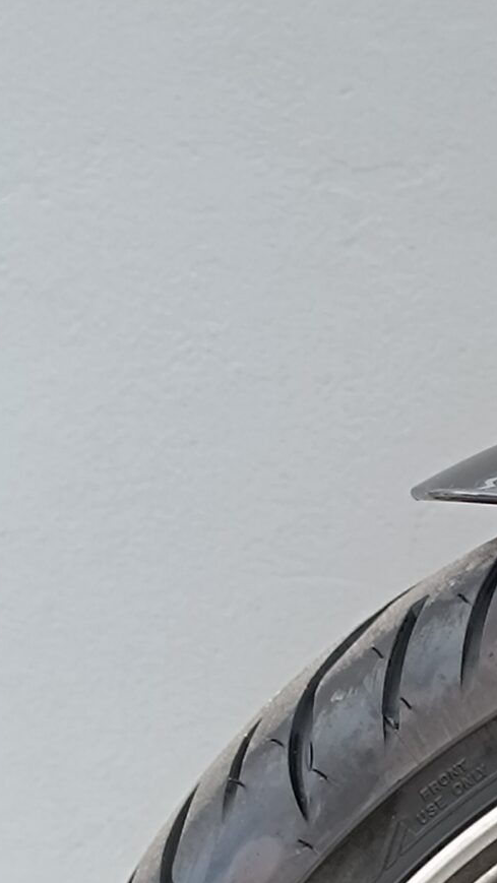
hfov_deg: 13.6
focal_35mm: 77
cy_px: 1210
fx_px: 1803
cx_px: 961
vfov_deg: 23.6
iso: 153
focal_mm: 6.14
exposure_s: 1/100
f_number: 1.65
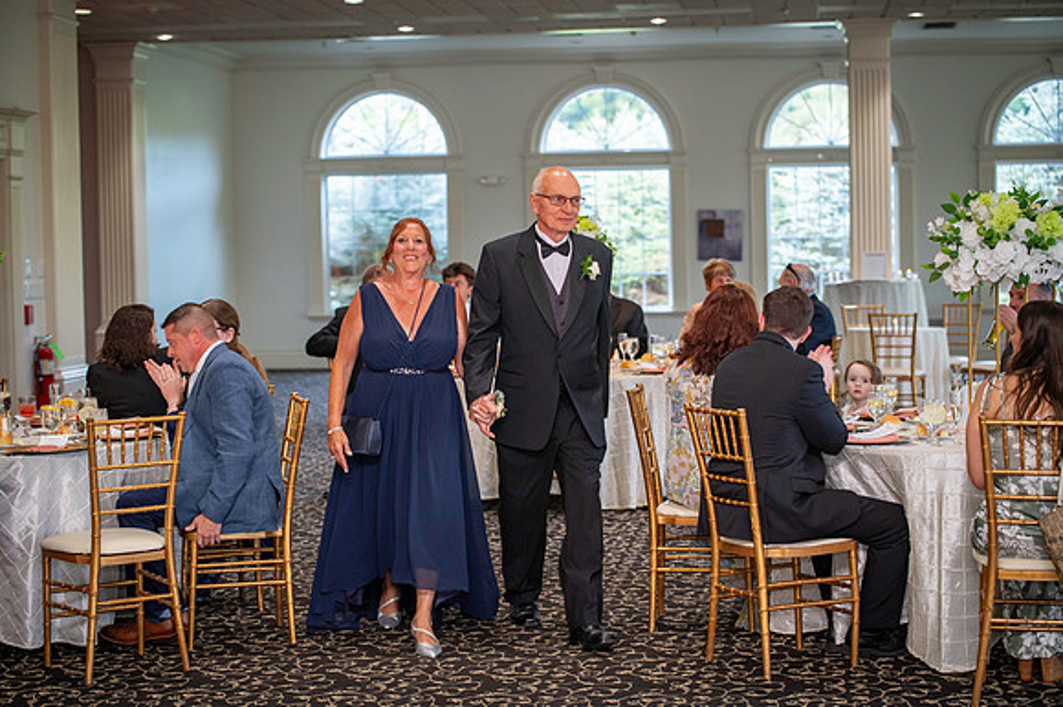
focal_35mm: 70
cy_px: 354
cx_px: 532
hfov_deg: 28.9
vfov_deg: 19.4
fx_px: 2066
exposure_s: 1/125
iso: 800
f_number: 2.8
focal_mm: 70
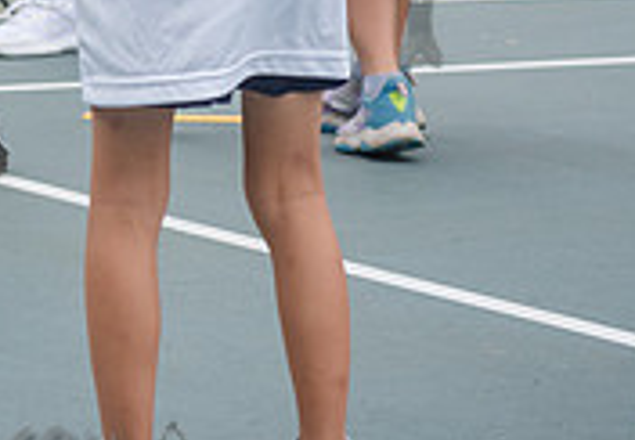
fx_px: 5089
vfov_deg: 4.9
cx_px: -160
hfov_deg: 7.1
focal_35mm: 285
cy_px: -217
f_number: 5
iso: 1250
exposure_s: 1/2000
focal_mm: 80
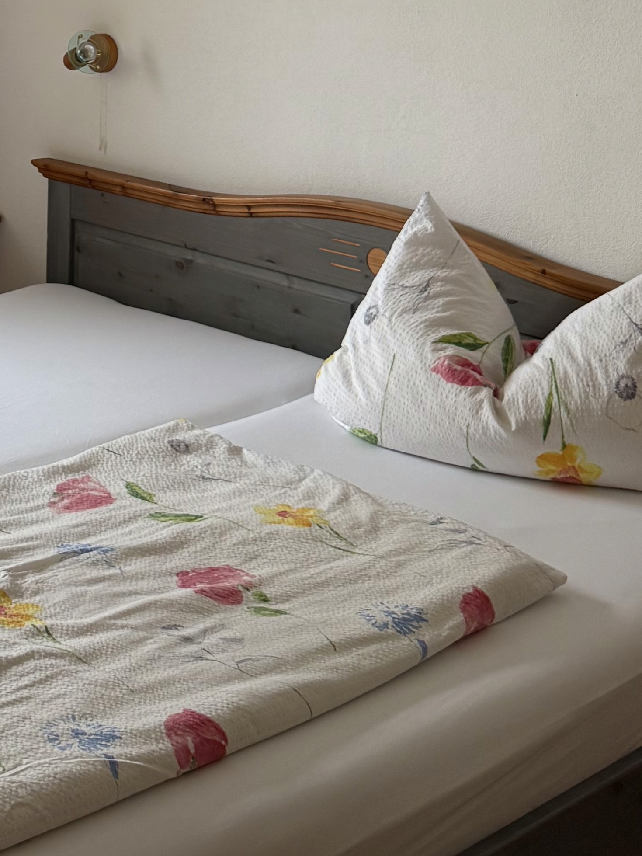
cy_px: -197
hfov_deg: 20.0
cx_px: -75
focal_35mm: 70
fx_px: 1731
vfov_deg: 24.8
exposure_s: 1/121
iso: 125
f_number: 1.78
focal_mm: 6.76
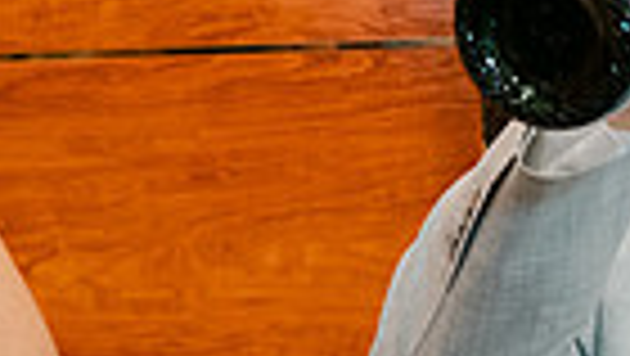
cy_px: 43
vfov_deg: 11.6
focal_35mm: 104
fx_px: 1739
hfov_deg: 20.5
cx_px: 256
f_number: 2.8
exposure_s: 1/125
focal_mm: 16
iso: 800
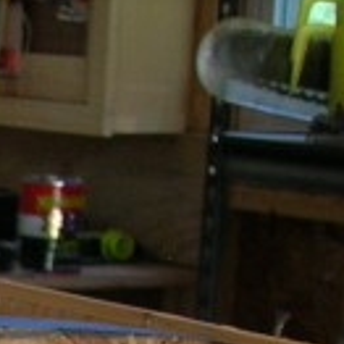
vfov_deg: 6.7
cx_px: -704
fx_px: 2800
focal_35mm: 249
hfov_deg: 6.4
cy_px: 752
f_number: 3.2
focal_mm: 7.7
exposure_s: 1/30
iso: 50
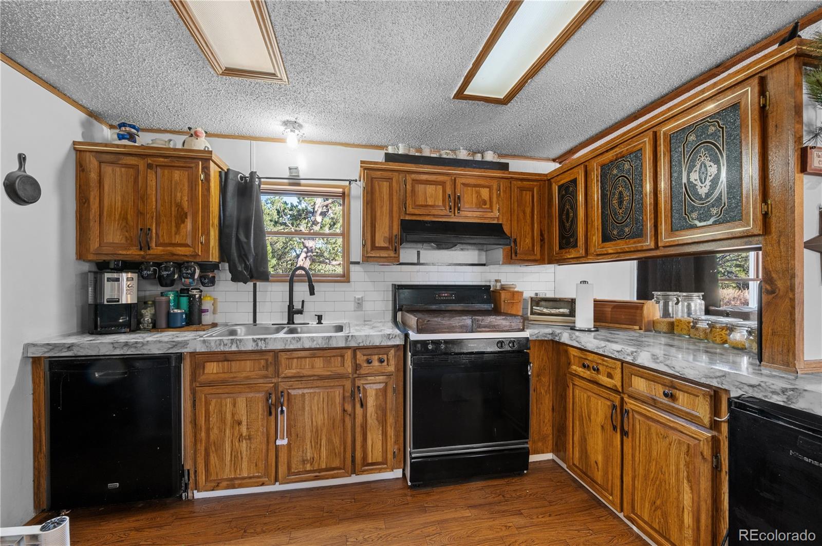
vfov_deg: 81.1
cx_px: 411
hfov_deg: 104.3
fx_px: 319
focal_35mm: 14
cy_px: 273
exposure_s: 1/1.25
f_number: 11
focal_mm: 14
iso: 640
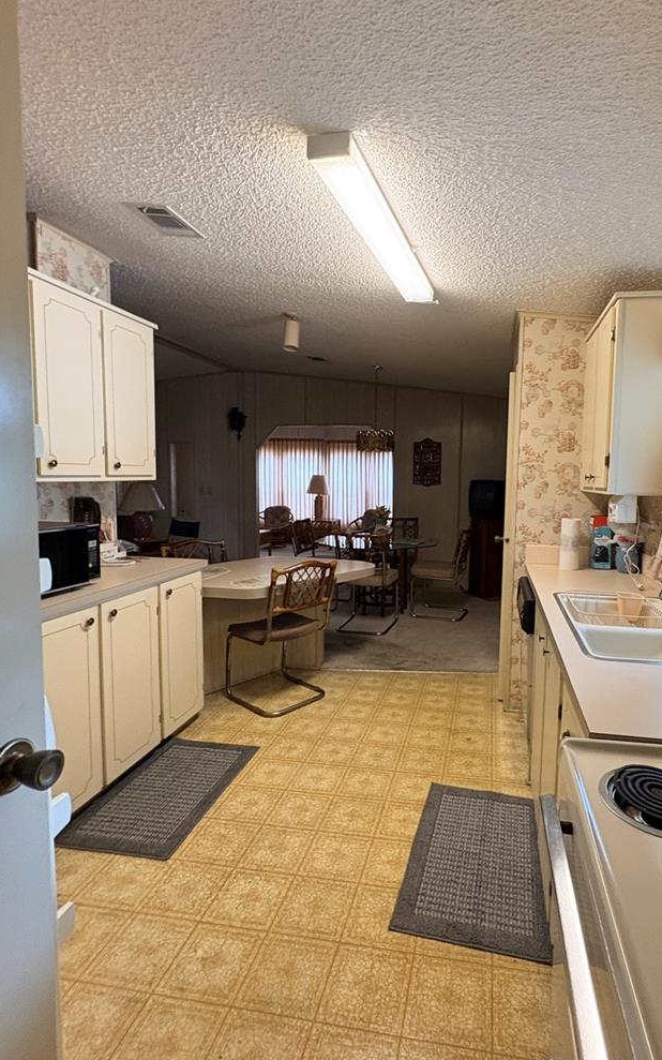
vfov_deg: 91.1
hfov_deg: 63.9
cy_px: 520
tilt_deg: -3.8
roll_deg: -1.9
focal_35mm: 18
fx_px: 520
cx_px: 419
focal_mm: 2.22
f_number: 2.2
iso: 320
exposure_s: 1/60
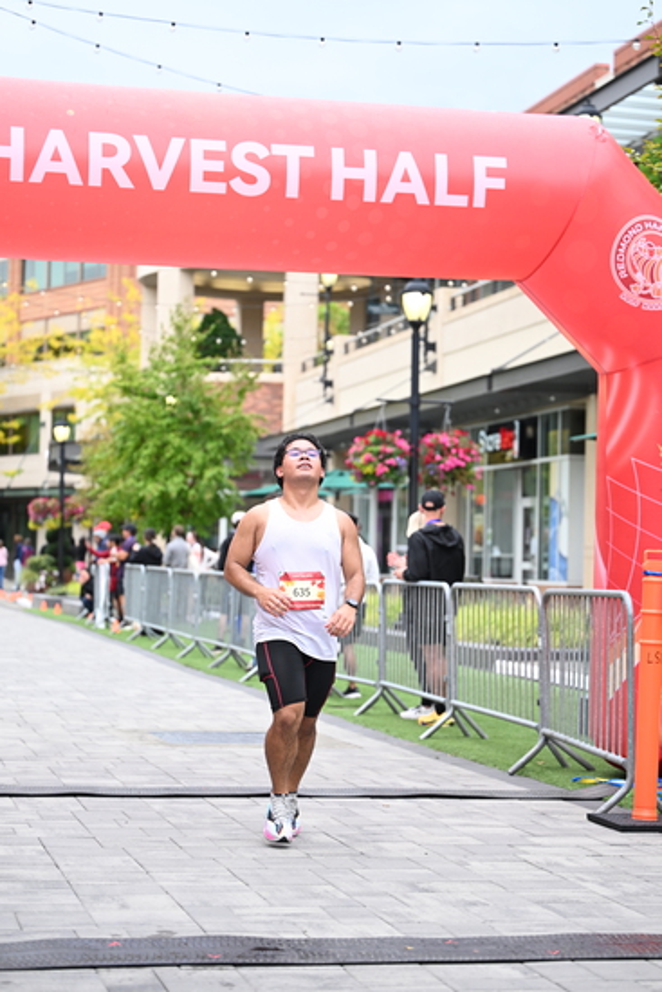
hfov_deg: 18.7
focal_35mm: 73
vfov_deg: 27.7
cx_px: 331
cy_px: 496
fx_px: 2012
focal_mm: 73
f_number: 2.8
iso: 800
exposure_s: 1/1600
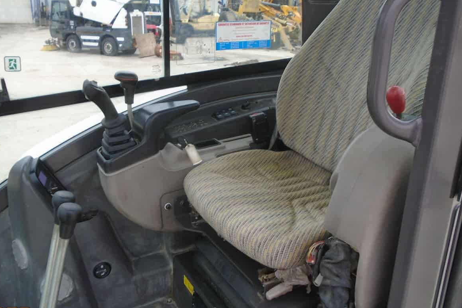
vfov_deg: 42.2
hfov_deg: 60.2
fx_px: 398
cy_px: 128
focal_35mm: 31
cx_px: 209
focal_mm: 4.6
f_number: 3.2
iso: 100
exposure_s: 1/60
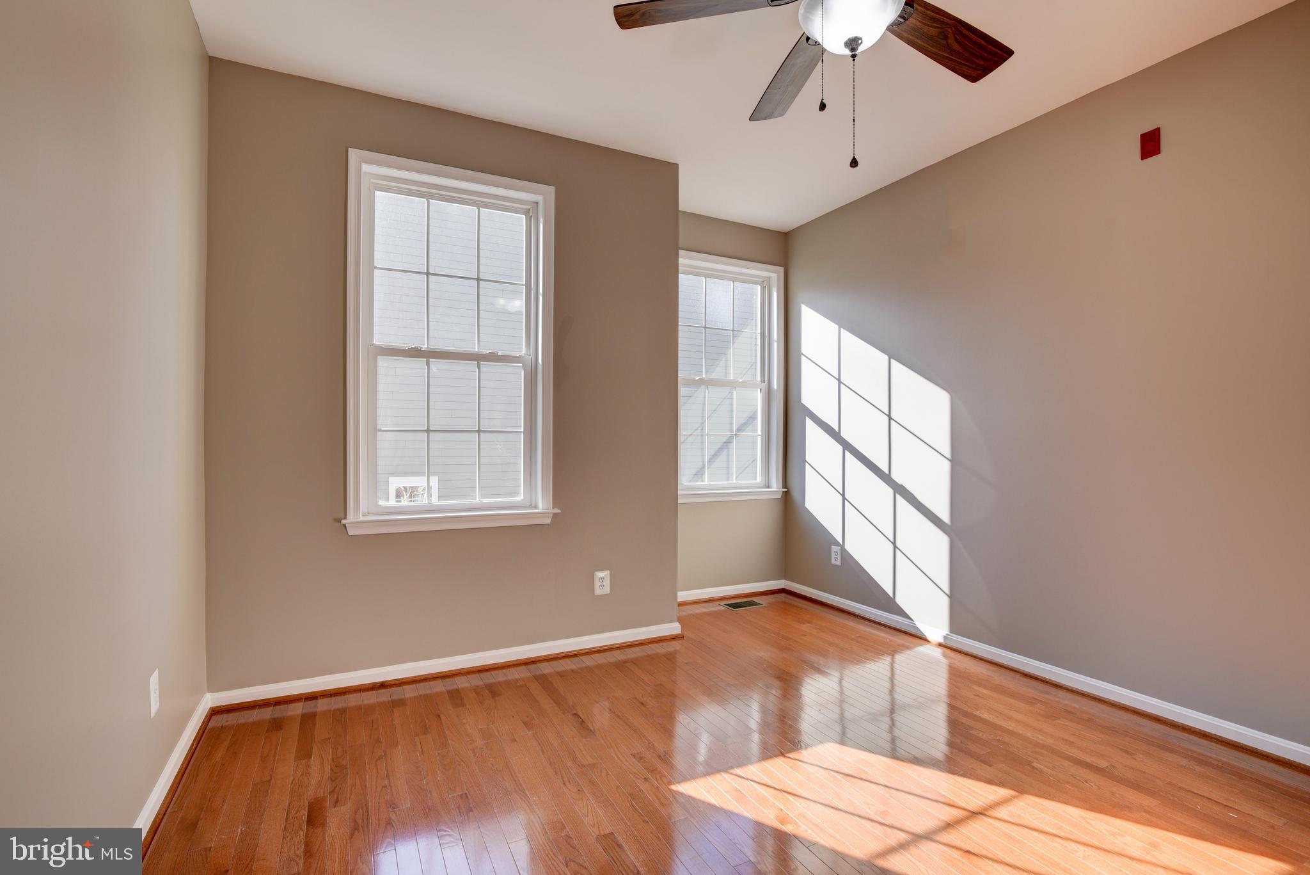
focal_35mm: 16
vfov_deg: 73.8
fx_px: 582
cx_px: 655
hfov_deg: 96.7
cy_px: 438
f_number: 7.1
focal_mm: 16
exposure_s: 1/30
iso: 200
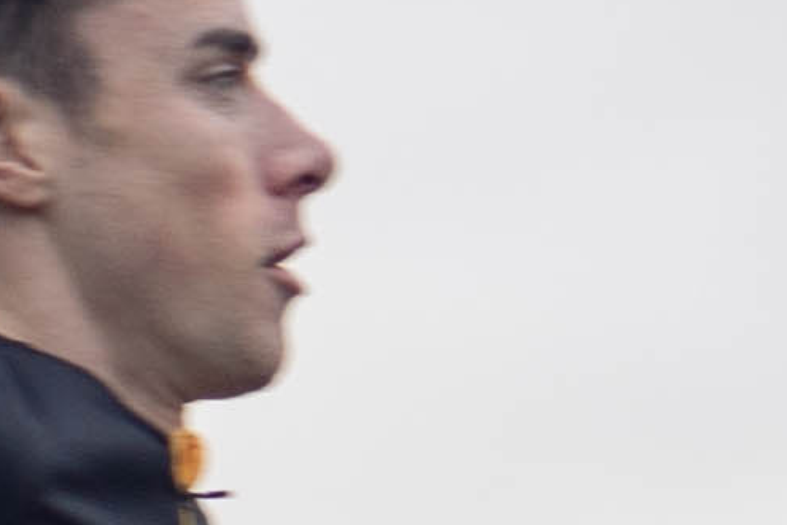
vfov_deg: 2.3
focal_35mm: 596
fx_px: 13028
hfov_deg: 3.4
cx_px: -973
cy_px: 959
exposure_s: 1/500
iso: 200
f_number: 1.8
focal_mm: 50
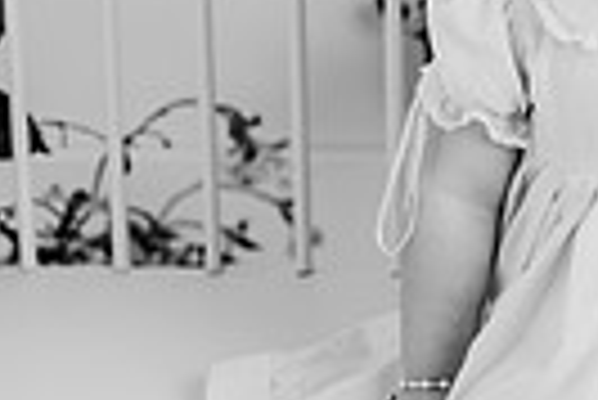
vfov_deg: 6.0
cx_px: 702
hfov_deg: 8.9
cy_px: 185
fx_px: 3791
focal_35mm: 228
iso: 200
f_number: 2.8
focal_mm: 50
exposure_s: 1/250
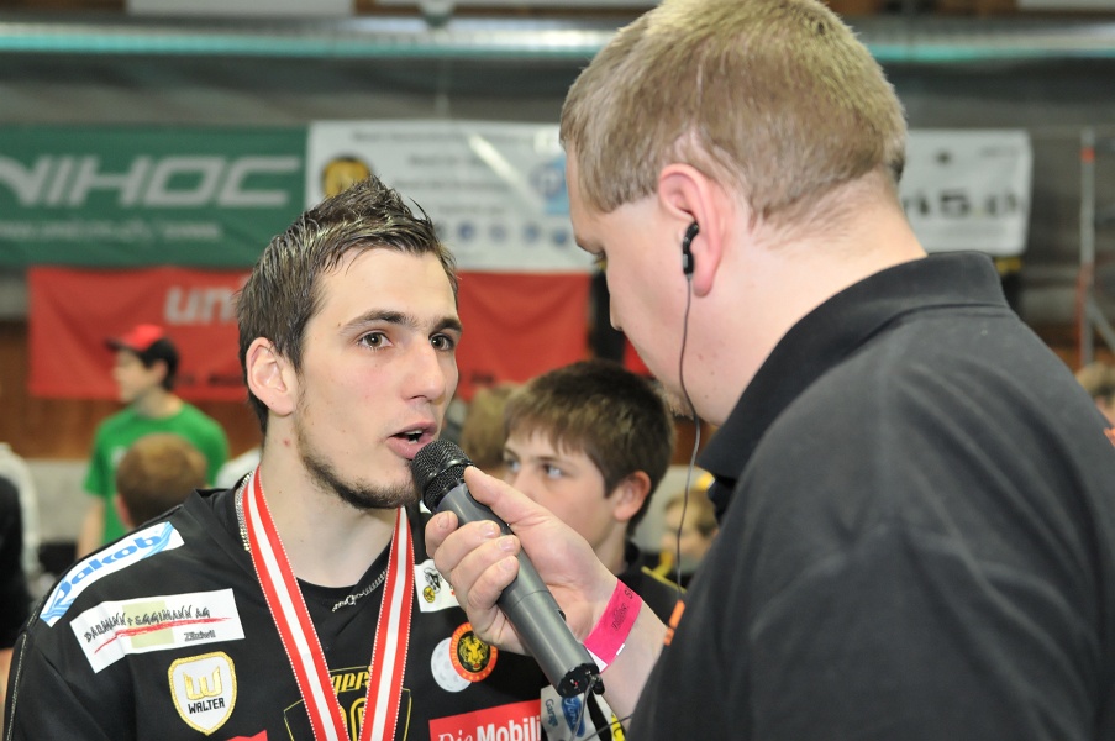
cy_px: 370
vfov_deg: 25.7
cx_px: 558
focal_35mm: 52
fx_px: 1624
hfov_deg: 37.9
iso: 800
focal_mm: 35
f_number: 2.8
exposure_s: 1/60
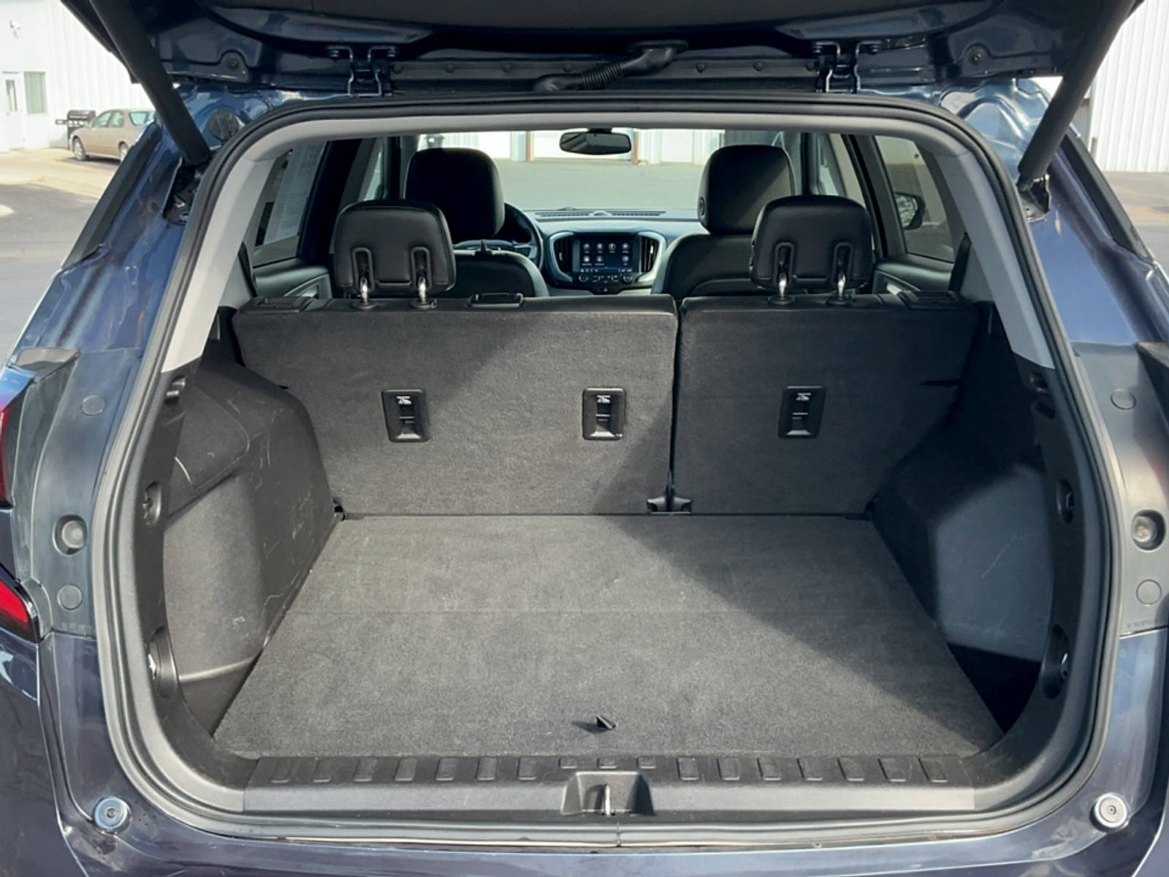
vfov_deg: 46.8
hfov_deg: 60.0
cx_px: 584
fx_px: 1013
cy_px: 438
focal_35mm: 30
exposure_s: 1/150
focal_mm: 3
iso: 32
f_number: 1.8
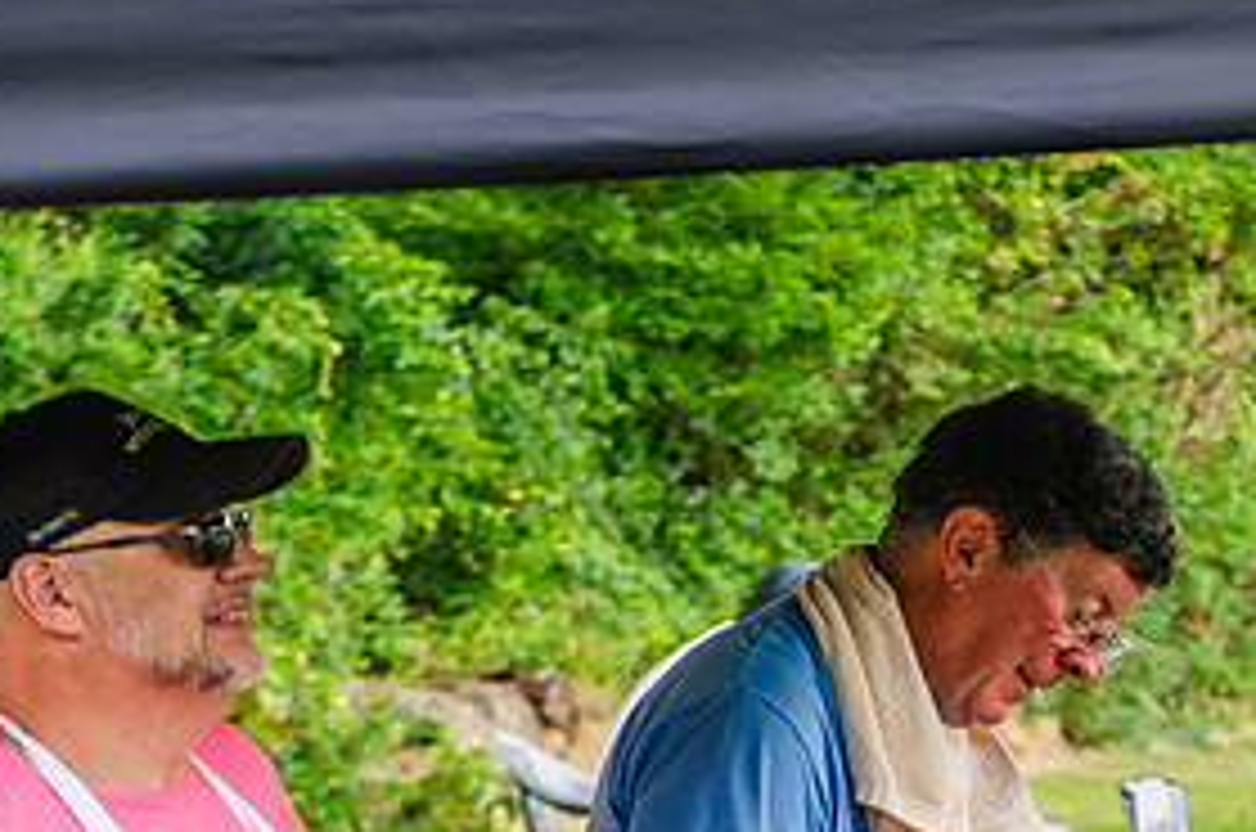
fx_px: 10867
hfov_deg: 6.6
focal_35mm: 312
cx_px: 914
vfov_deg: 4.4
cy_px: 729
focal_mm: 100
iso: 200
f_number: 7.1
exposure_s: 1/200
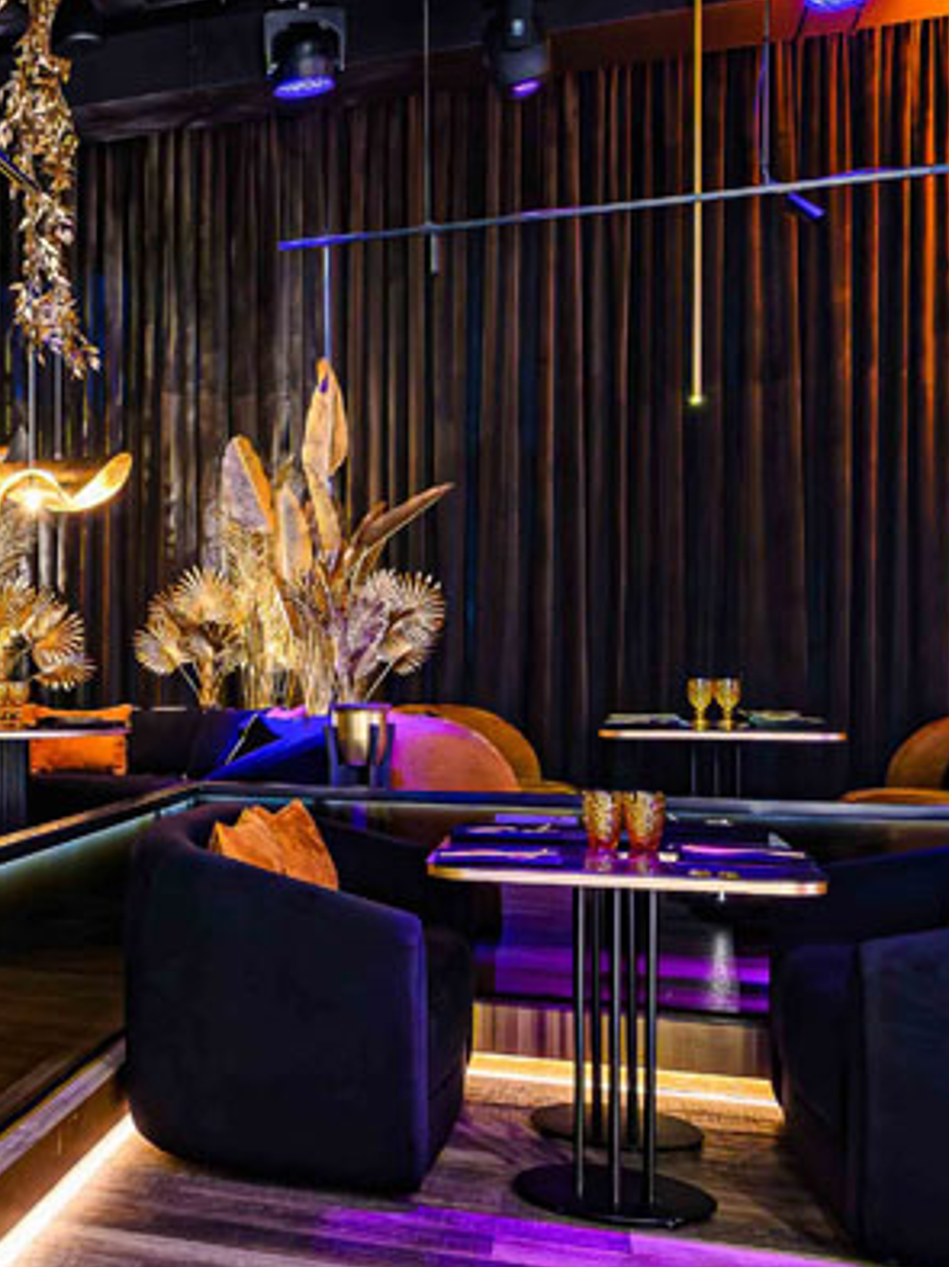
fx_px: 1500
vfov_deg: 45.8
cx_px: -174
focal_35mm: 41
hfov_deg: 30.2
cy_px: 611
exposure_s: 3
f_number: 11
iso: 100
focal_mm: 14
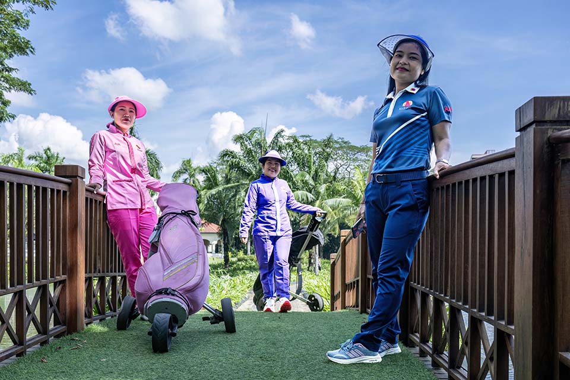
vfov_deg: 36.9
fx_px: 570
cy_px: 190
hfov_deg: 53.1
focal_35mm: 36
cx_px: 285
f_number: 7.1
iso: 64
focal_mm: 36
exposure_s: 1/200
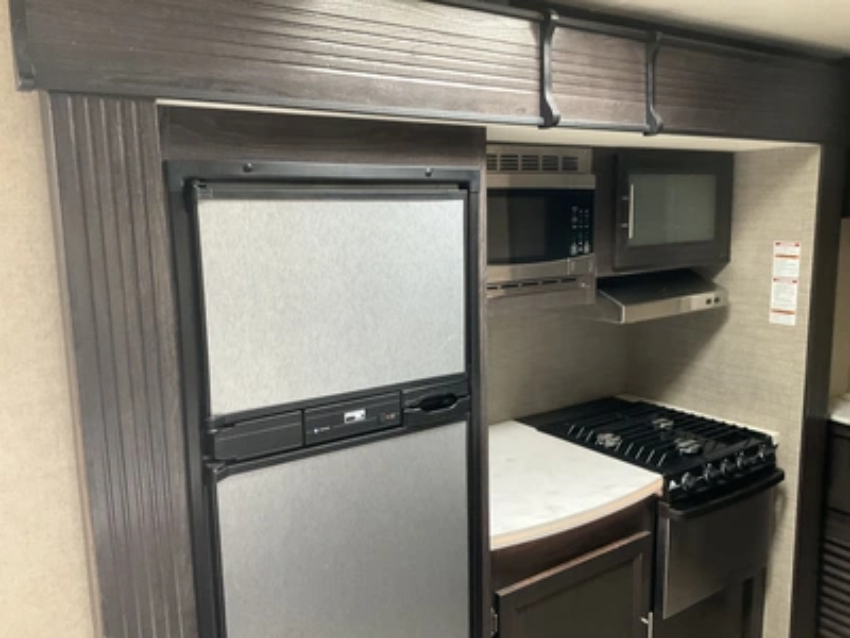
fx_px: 712
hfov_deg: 61.7
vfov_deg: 48.2
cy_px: 319
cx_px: 425
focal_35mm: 29
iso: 125
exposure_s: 1/60
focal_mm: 3
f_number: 1.8
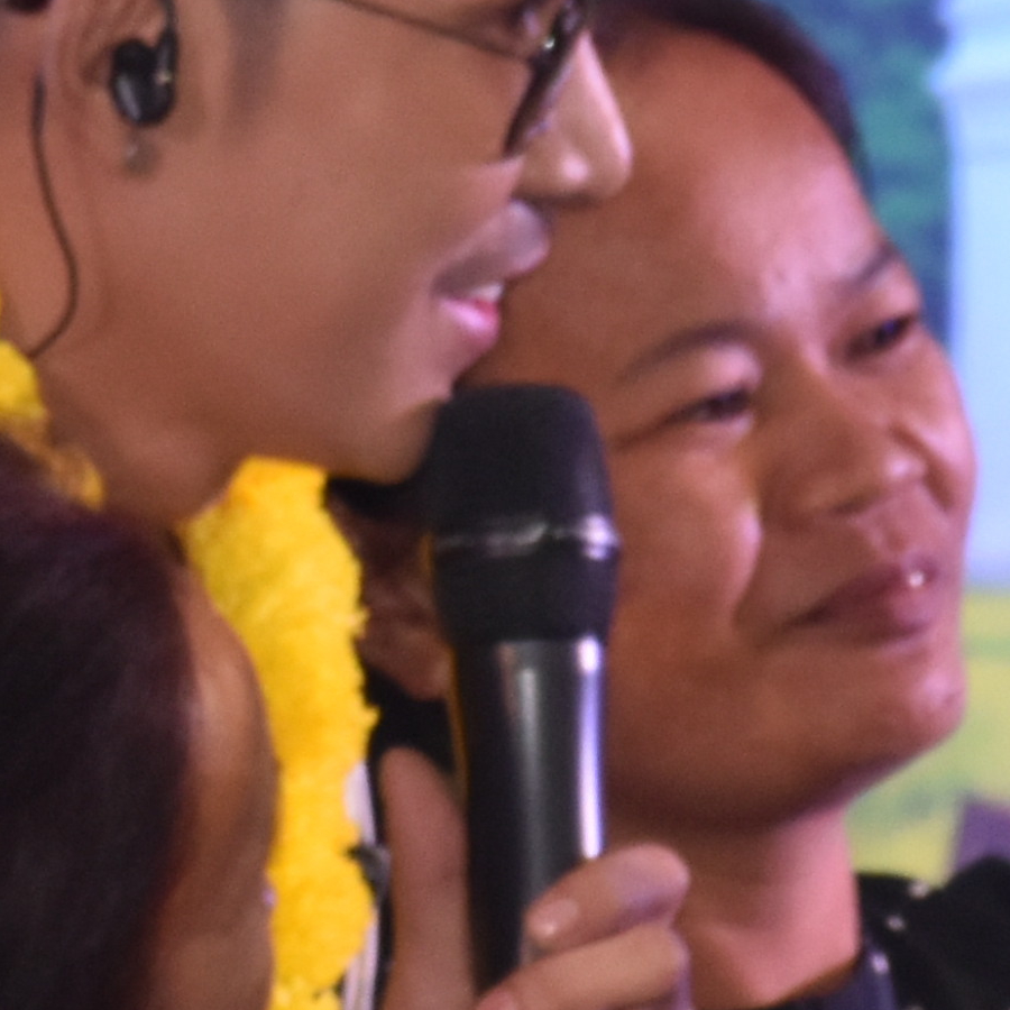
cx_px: 346
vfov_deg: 1.5
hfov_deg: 1.5
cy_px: 492
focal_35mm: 1190
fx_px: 39282
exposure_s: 1/125
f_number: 5.6
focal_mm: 140
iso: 800
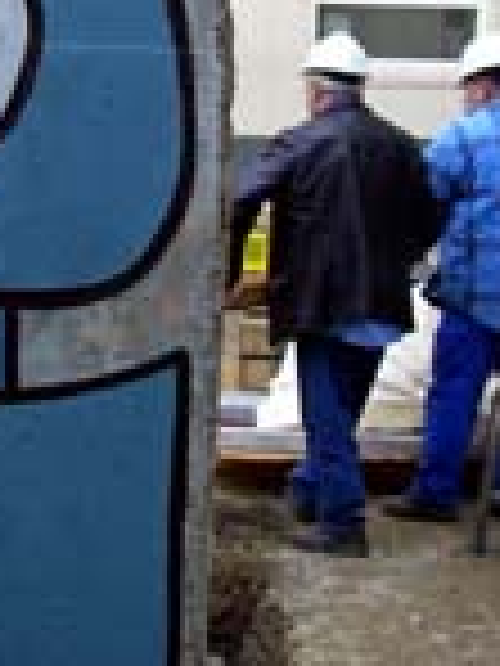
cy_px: 90
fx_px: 1984
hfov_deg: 14.1
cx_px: -41
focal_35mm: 103
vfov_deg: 18.8
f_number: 2.7
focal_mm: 6.2
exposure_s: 1/100
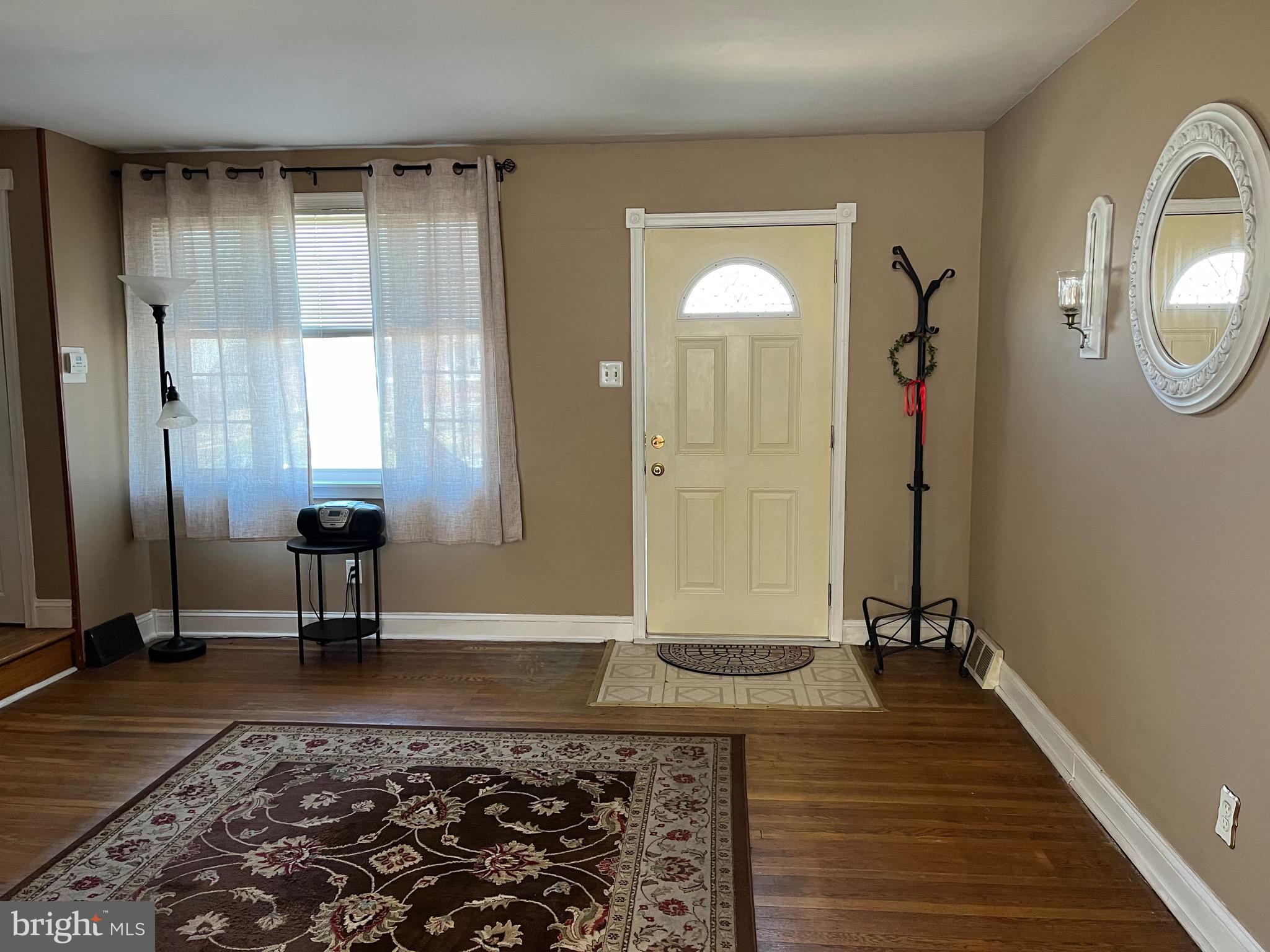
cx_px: 635
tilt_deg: -7.7
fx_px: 954
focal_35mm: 26
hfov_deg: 67.3
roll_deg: +0.4
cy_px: 476
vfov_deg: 53.1
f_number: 1.6
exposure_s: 1/60
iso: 160
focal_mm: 5.1
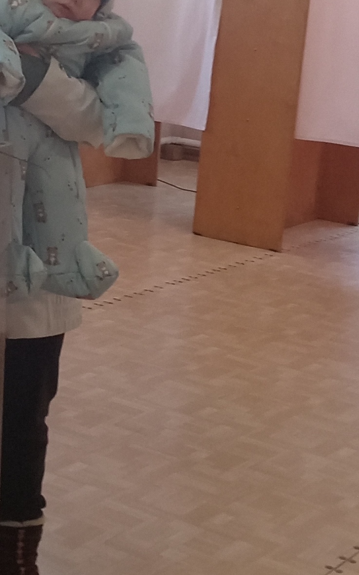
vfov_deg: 22.3
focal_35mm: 92
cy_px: 136
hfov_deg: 13.7
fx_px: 1441
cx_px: -94
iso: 418
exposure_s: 1/25
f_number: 1.8
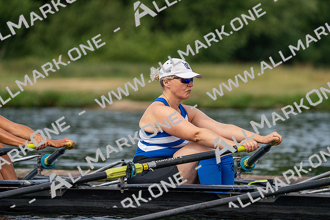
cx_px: 165
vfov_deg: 3.6
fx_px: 3475
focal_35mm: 379
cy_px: 110
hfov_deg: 5.4
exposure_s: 1/1600
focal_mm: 379
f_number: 6.3
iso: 500
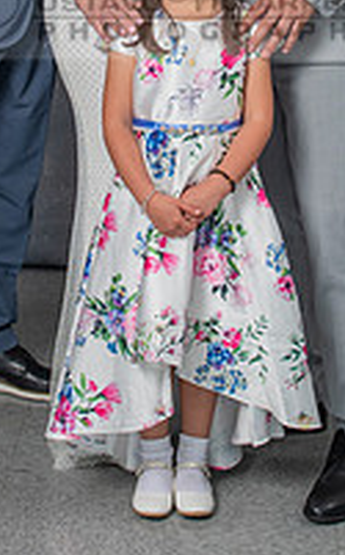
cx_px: 125
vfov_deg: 16.5
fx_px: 1857
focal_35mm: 123
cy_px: -39
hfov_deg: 10.6
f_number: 5.6
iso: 200
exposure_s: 1/160
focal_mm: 29
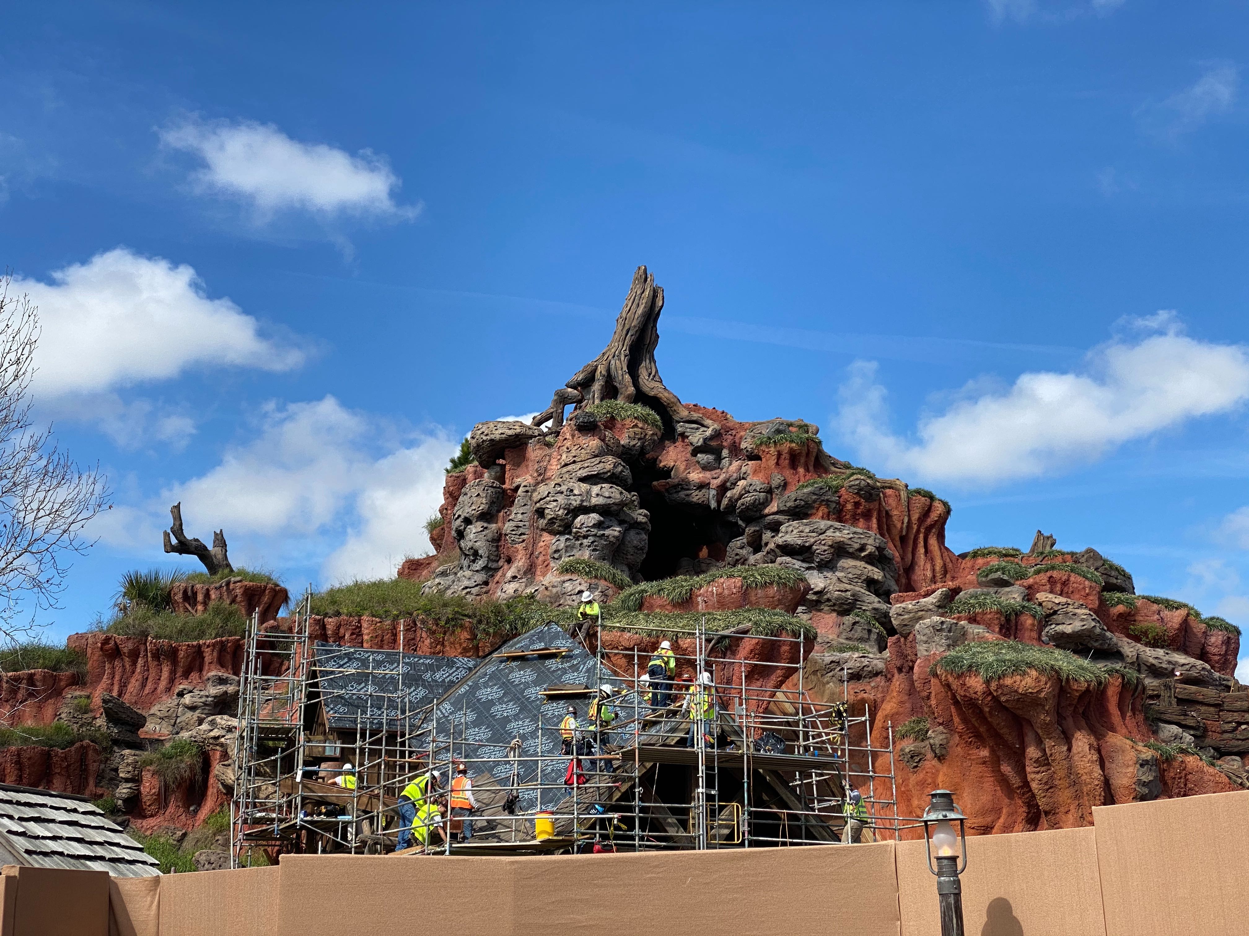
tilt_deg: +16.5
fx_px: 1876
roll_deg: -0.9
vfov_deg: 28.0
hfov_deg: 36.8
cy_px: 468
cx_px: 624
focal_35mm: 52
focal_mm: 6
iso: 20
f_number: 2
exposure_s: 1/1546
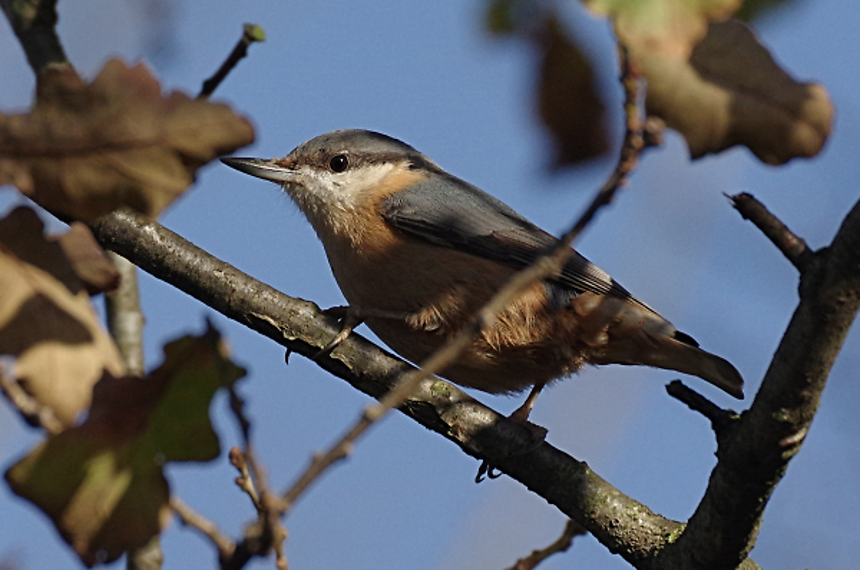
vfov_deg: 3.0
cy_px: 285
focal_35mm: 450
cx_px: 430
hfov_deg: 4.6
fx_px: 10733
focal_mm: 300
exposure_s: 1/1000
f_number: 8
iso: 640
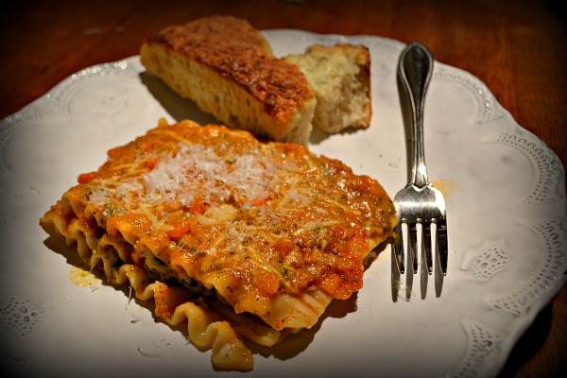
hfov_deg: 49.6
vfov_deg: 34.2
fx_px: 614
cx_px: 284
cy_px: 189
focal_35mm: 39
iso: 500
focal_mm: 26
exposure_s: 1/15
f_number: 4.2
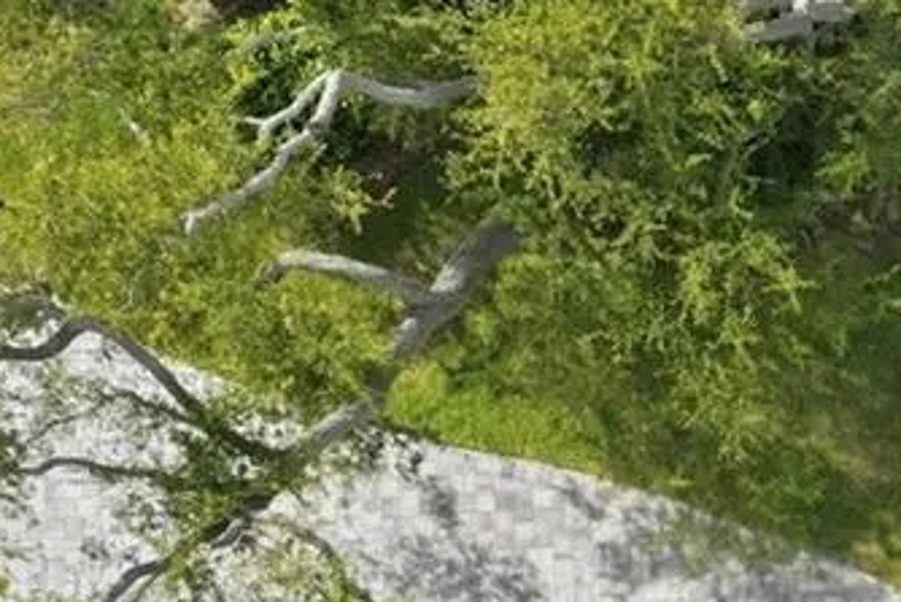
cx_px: 2012
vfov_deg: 9.6
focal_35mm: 134
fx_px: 3355
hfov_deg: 12.6
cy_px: 1180
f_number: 2.8
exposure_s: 1/1600
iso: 200
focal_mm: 14.4
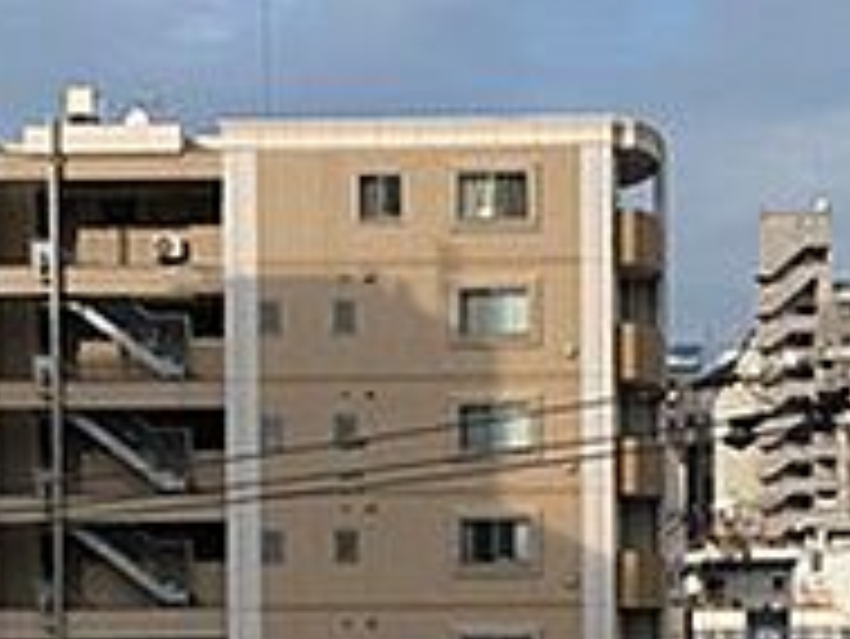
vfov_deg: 16.4
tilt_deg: +0.7
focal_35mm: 88
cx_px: 472
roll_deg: +0.2
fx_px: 2162
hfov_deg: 22.2
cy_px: 644
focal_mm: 4.25
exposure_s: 1/1387
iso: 25
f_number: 1.8
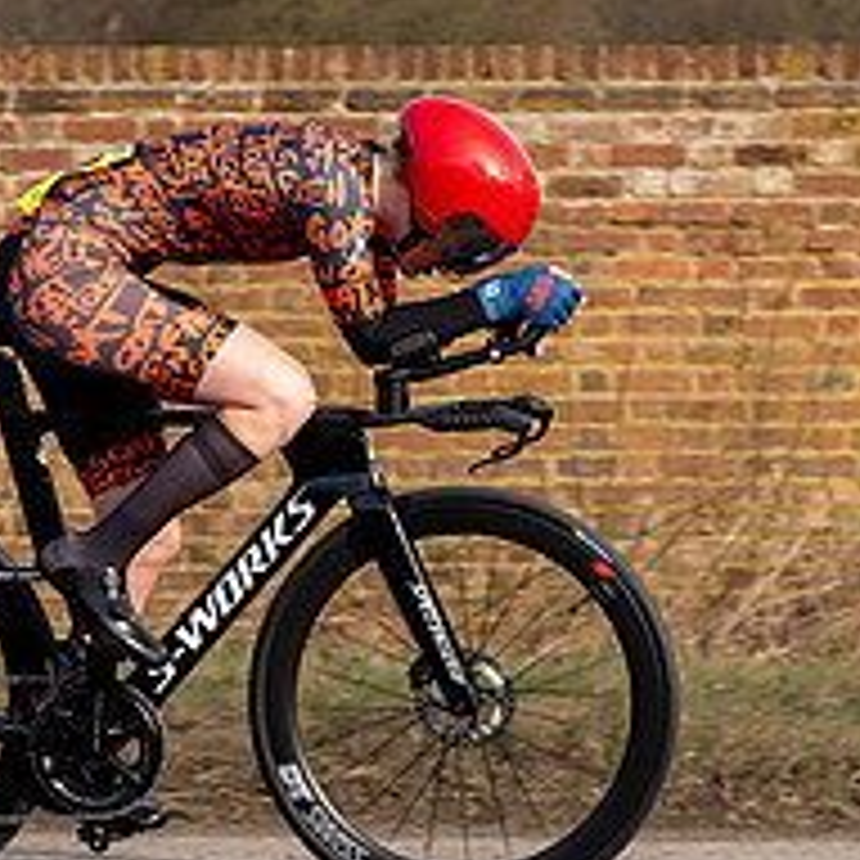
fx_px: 5088
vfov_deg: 9.7
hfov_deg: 9.6
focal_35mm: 181
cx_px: 234
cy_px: 313
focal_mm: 70
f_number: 4
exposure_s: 1/800
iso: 100
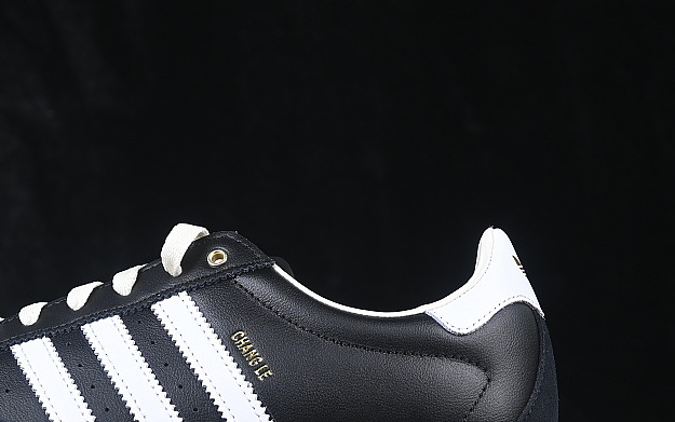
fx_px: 2429
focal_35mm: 132
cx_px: 166
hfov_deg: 15.7
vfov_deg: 9.9
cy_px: 272
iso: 160
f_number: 6.3
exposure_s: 1/60
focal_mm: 50
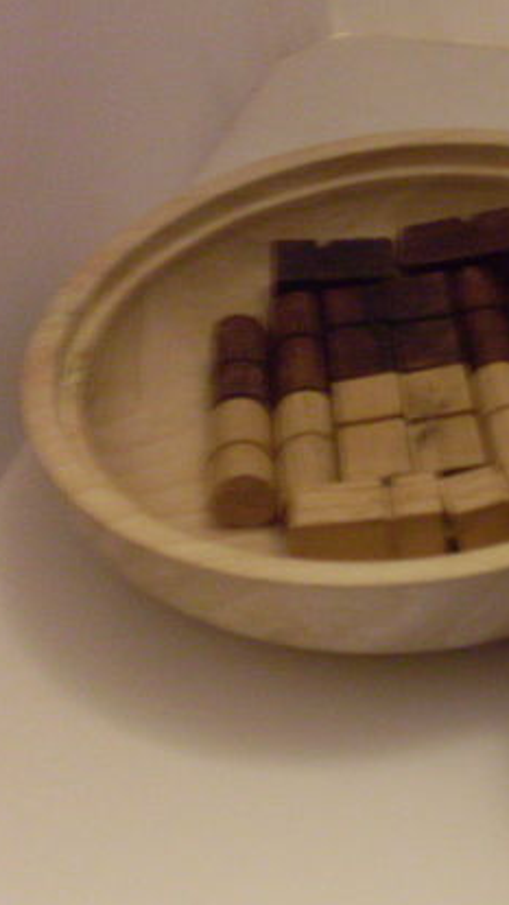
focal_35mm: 64
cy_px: 487
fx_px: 1535
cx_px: 583
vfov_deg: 32.8
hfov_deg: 18.0
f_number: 2.8
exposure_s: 1/4
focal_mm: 6.3
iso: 200
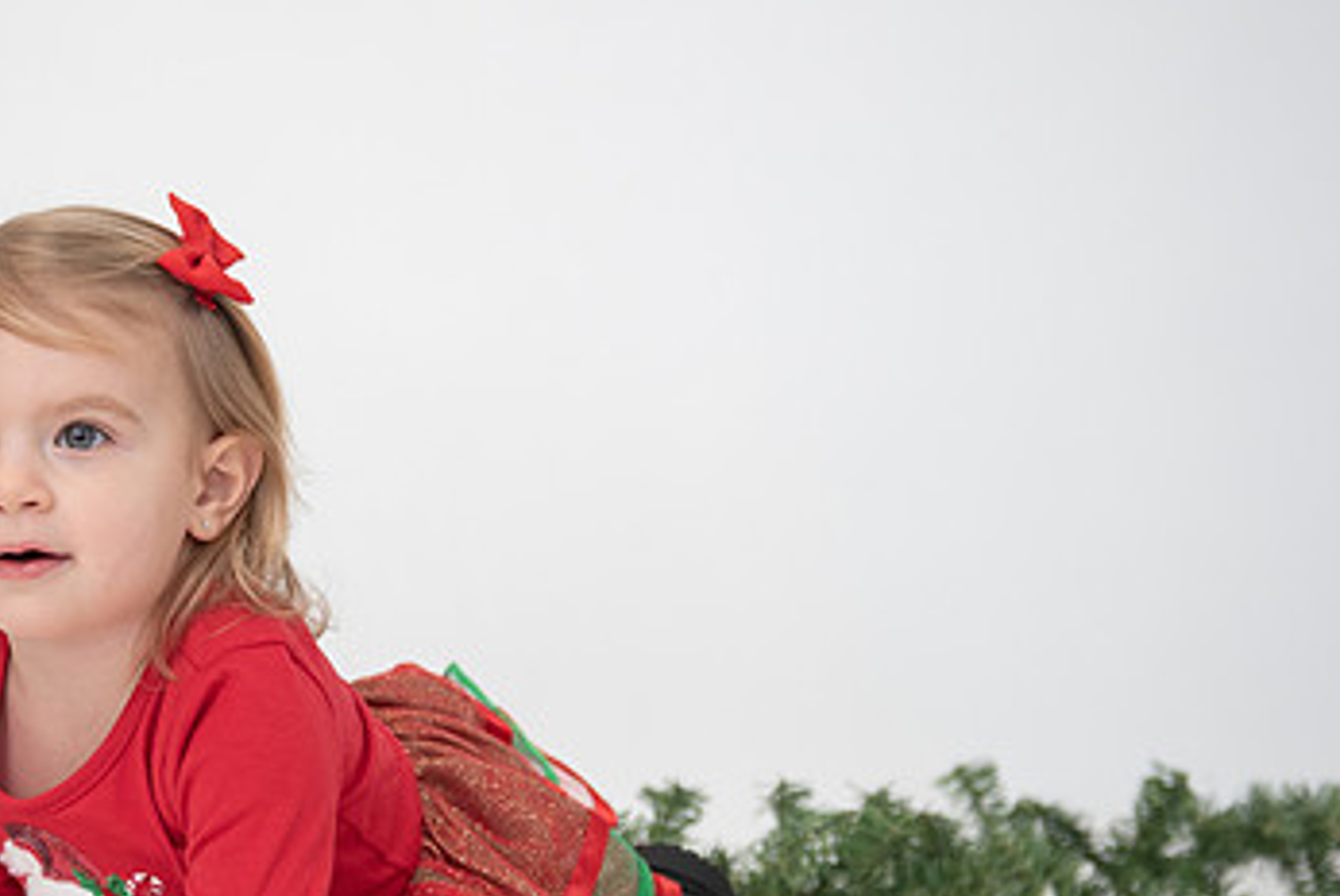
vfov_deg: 15.2
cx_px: 445
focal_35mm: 90
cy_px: 621
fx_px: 3353
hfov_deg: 22.5
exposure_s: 1/200
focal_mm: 48
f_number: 2.8
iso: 500
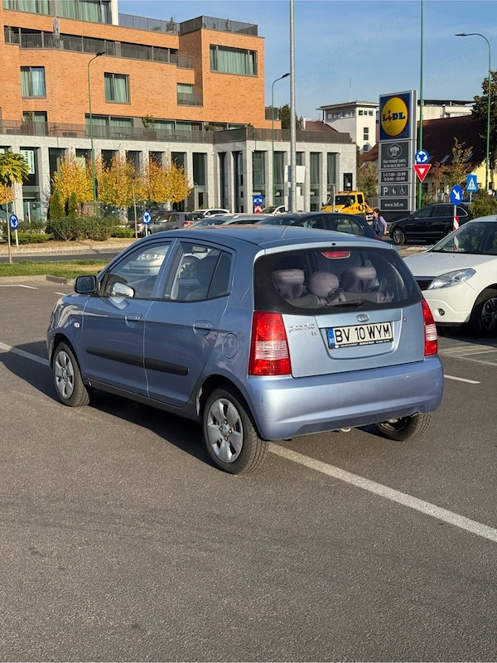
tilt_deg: -7.7
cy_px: 332
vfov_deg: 39.7
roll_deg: +0.7
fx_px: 919
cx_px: 248
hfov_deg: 30.3
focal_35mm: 48
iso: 64
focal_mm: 6.76
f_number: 1.78
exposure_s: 1/3425
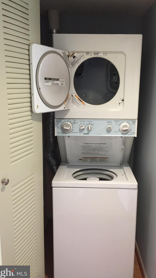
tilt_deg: -13.3
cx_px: 90
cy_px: 140
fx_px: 235
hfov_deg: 36.6
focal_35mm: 32
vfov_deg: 61.0
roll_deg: -0.9
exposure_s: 1/30
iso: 250
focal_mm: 4.15
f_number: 2.2
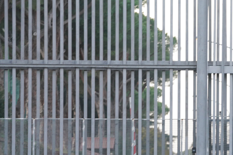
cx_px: 214
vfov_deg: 4.9
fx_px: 1813
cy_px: 134
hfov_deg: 7.3
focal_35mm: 280
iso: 1600
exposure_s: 1/125
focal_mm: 147
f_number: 5.6
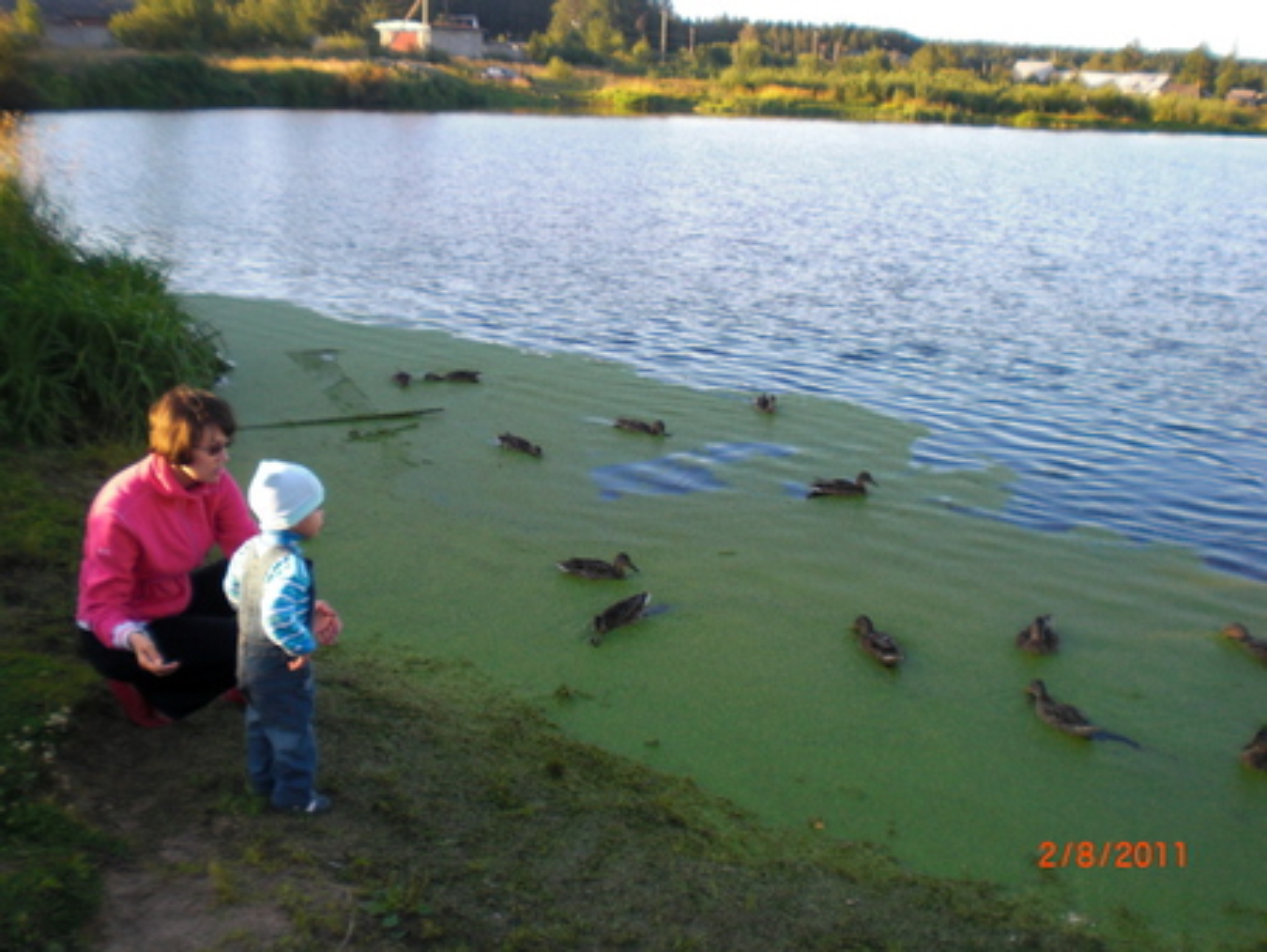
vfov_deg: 37.8
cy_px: 476
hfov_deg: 49.0
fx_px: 1392
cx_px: 634
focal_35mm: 38
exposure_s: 1/125
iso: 64
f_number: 3.1
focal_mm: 6.3
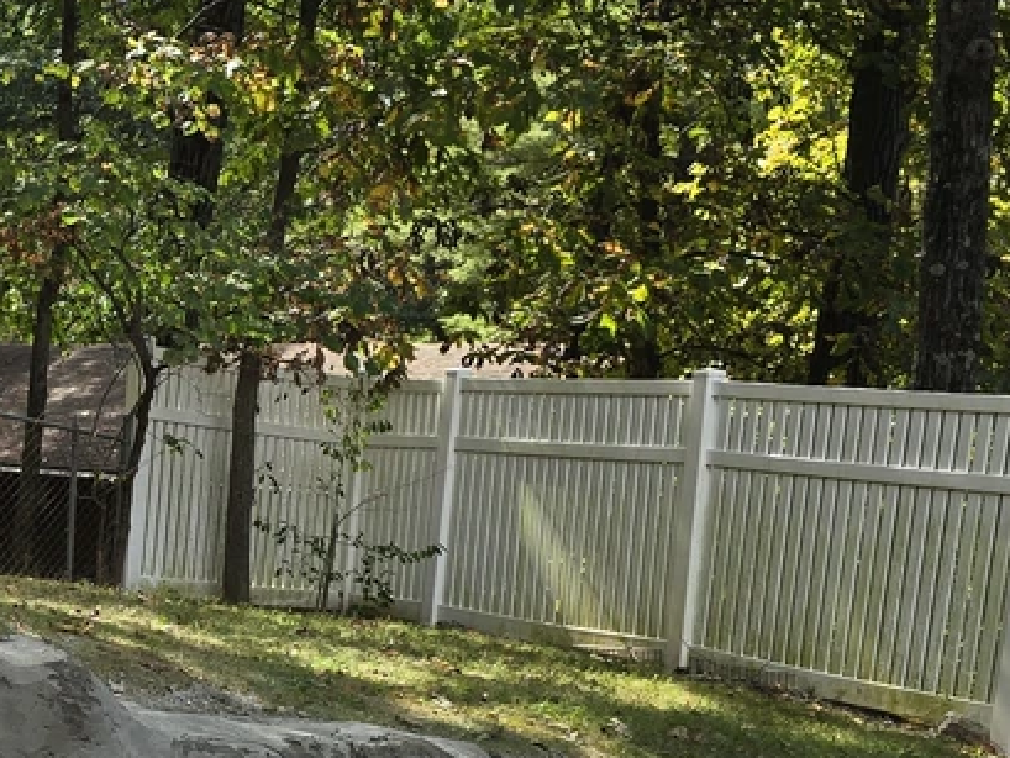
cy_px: 753
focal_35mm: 81
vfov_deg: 17.8
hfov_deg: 20.4
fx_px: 2364
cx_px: -541
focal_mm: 6.3
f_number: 1.7
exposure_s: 1/220
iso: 12
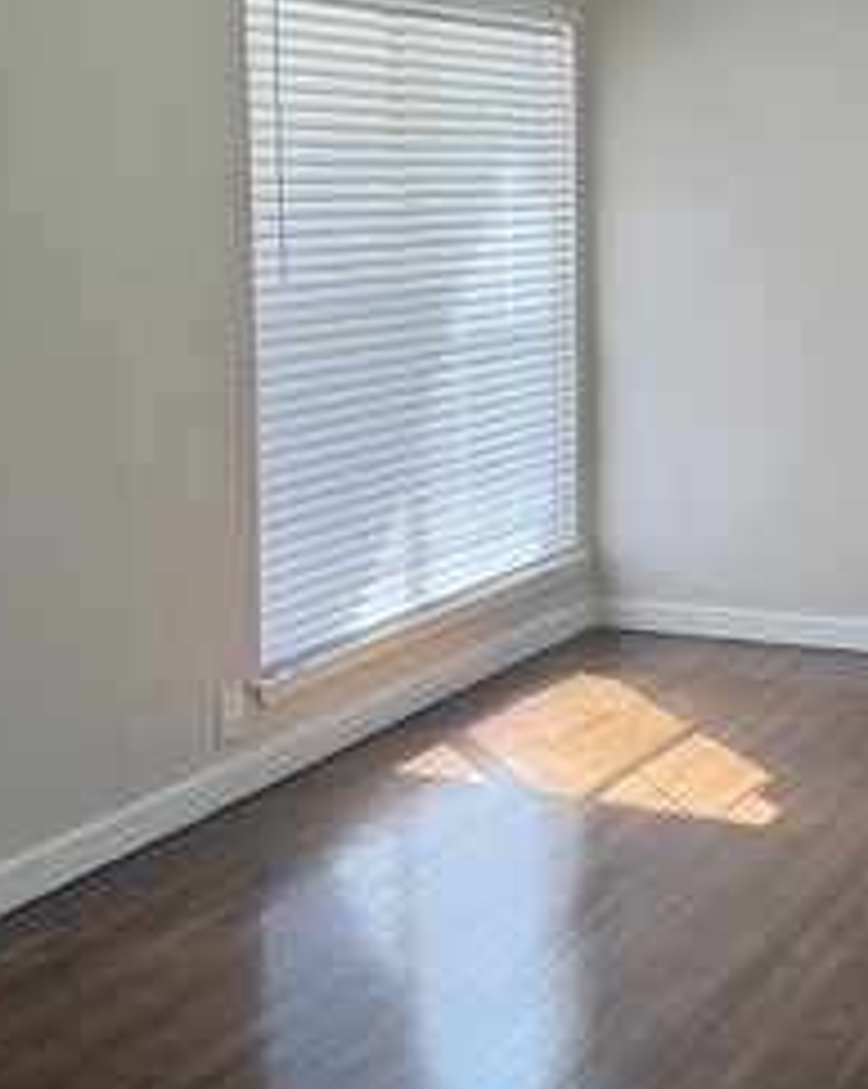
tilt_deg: -3.9
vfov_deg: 30.3
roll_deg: +0.5
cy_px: 356
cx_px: 657
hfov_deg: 24.3
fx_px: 1995
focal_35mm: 62
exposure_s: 1/232
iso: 100
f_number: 1.78
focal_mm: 6.76
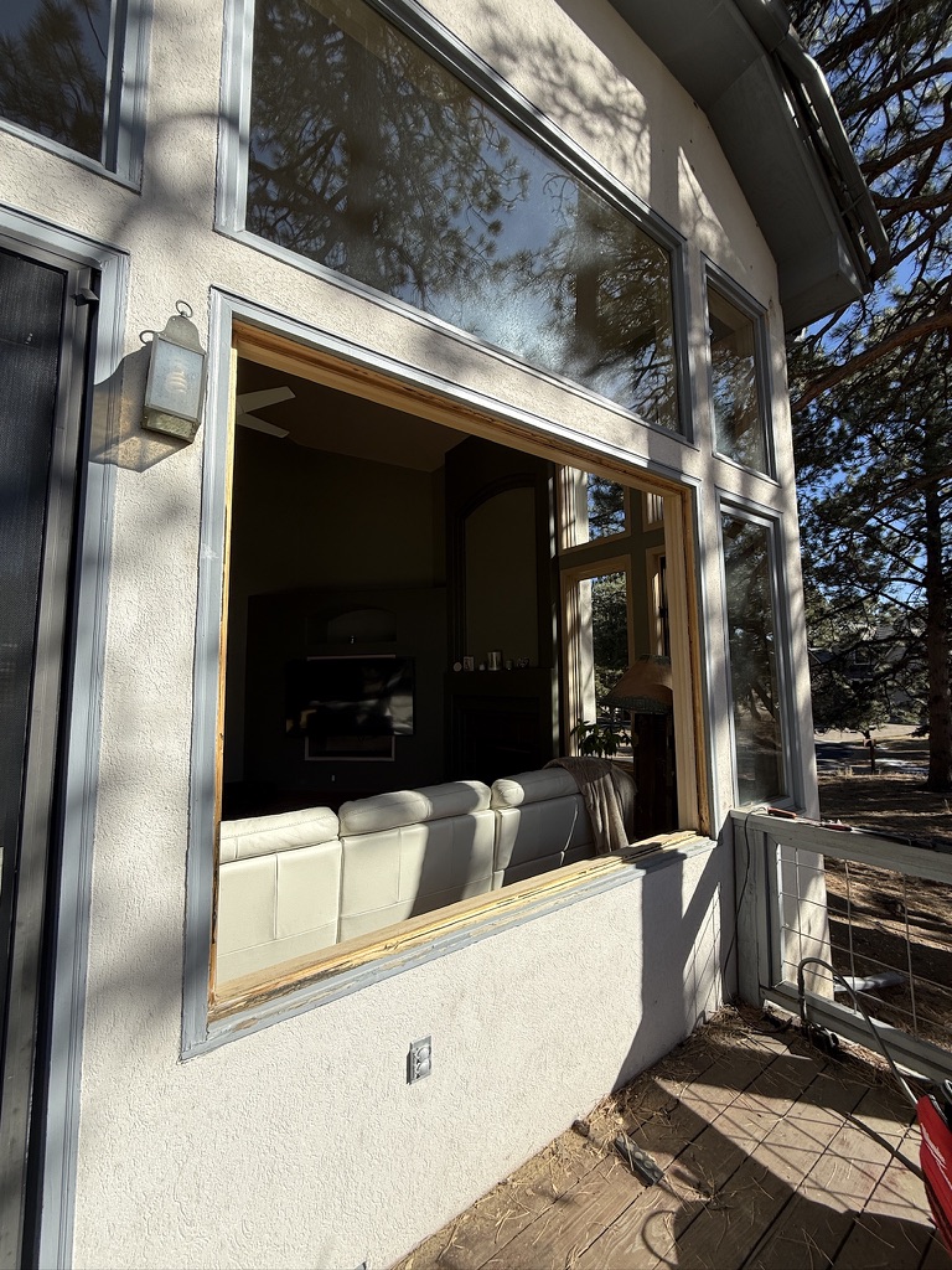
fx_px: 513
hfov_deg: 85.7
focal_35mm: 14
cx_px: 476
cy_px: 635
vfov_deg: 102.1
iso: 64
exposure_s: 1/1068
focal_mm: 2.22
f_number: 2.2
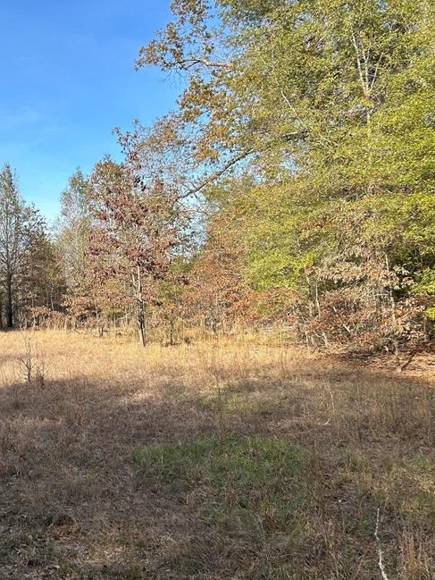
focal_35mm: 41
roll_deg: +1.3
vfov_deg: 45.8
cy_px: 302
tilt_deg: +0.8
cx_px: 23
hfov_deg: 32.9
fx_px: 687
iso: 50
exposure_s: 1/1361
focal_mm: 5.7
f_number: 1.5
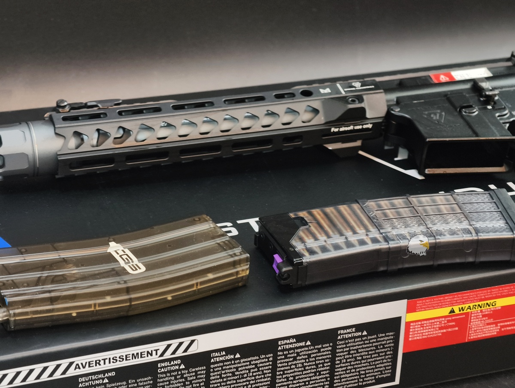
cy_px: 194
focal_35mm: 85
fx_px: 1267
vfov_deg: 17.4
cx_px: 258
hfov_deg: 23.0
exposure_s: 1/12
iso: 977
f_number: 2.67
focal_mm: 22.48
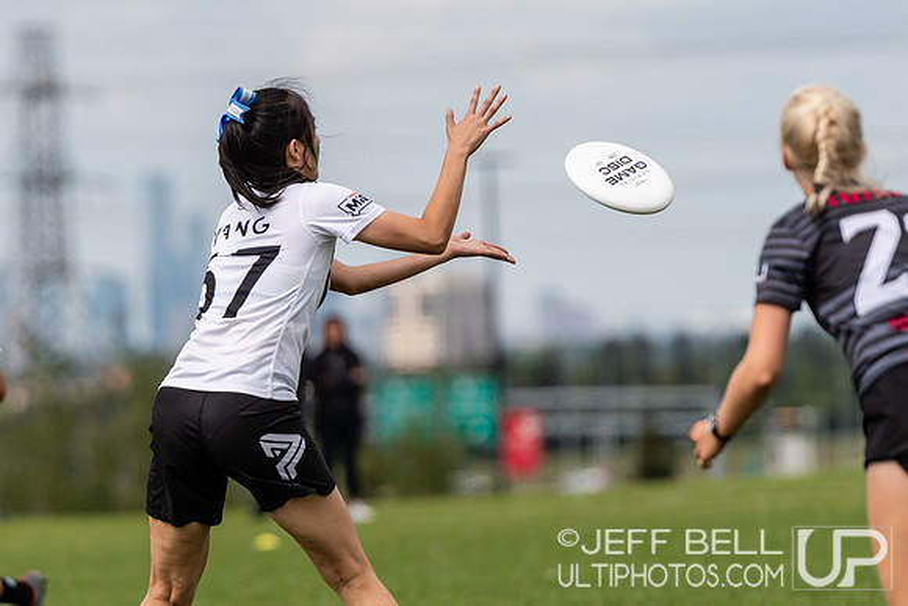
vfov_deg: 3.1
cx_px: 229
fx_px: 11310
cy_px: 357
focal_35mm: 448
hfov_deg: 4.6
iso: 110
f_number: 2.8
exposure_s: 1/2500
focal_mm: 200
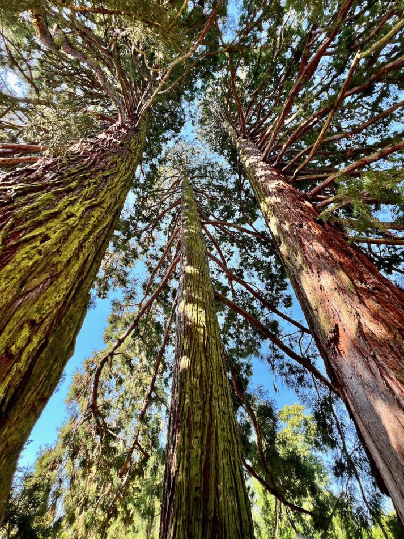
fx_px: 218
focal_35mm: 14
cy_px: 250
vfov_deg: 101.9
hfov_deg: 85.7
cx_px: 205
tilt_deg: +57.0
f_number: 1.8
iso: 32
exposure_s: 1/127
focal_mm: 1.57
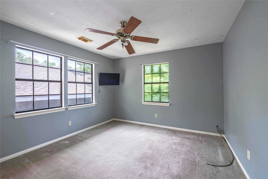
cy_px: 90
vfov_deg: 73.7
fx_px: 119
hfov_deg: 96.7
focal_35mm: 16
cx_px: 134
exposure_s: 1/6
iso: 100
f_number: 9
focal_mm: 16
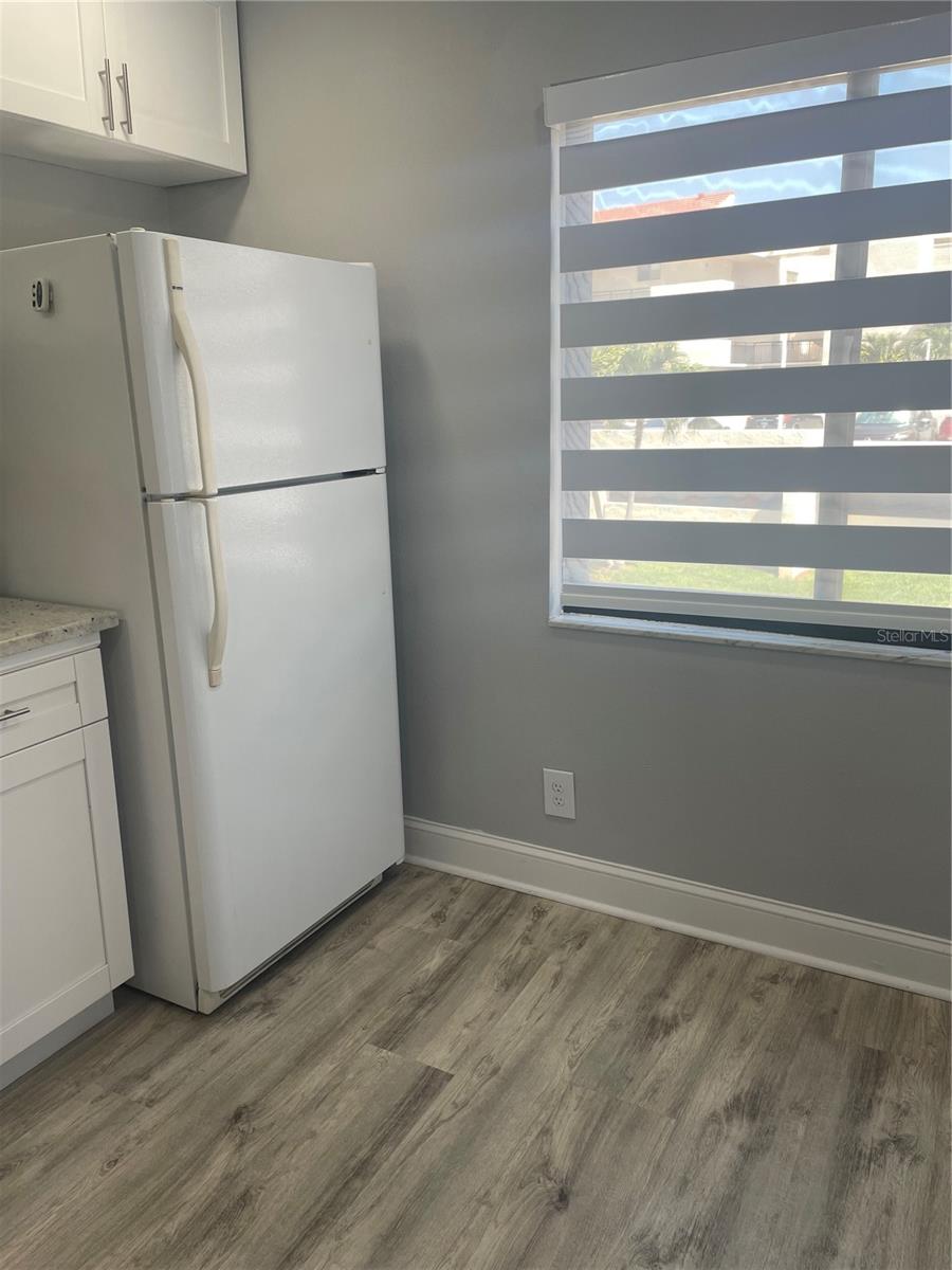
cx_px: 476
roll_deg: +1.3
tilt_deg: -13.5
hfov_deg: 53.1
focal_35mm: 26
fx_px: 953
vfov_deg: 67.3
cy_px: 635
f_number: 1.6
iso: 32
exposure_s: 1/123
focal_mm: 4.2
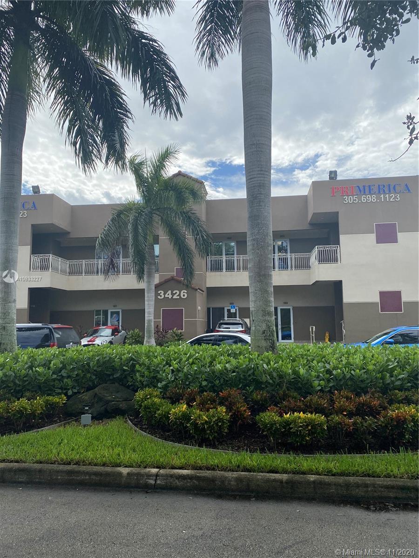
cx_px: 210
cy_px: 279
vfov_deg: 67.3
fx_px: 420
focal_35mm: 26
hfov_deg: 53.1
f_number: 1.8
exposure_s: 1/2890
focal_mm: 4.25
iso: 32
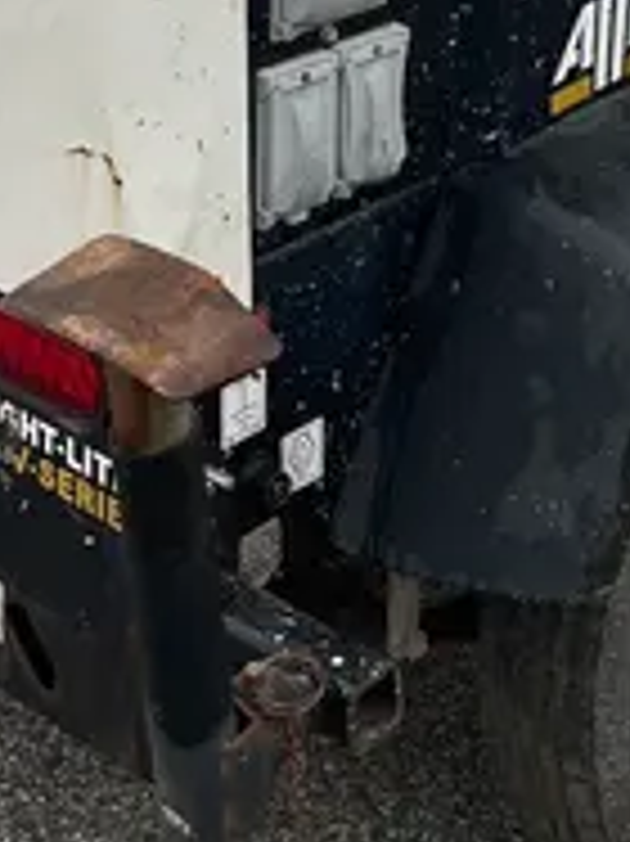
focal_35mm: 102
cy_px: -534
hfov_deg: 14.3
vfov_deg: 16.9
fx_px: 2478
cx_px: 576
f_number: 1.6
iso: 50
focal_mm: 5.1
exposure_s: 1/628
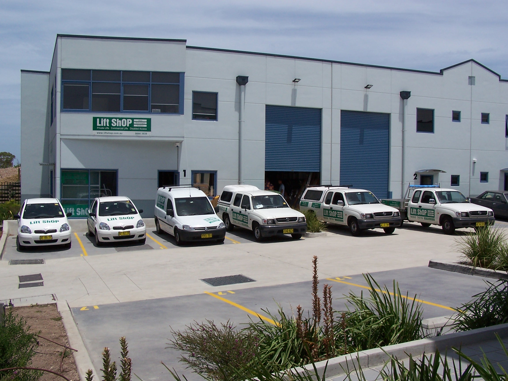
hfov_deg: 49.0
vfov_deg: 37.7
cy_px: 190
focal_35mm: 38
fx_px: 558
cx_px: 254
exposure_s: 1/750
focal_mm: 6.3
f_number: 5.6
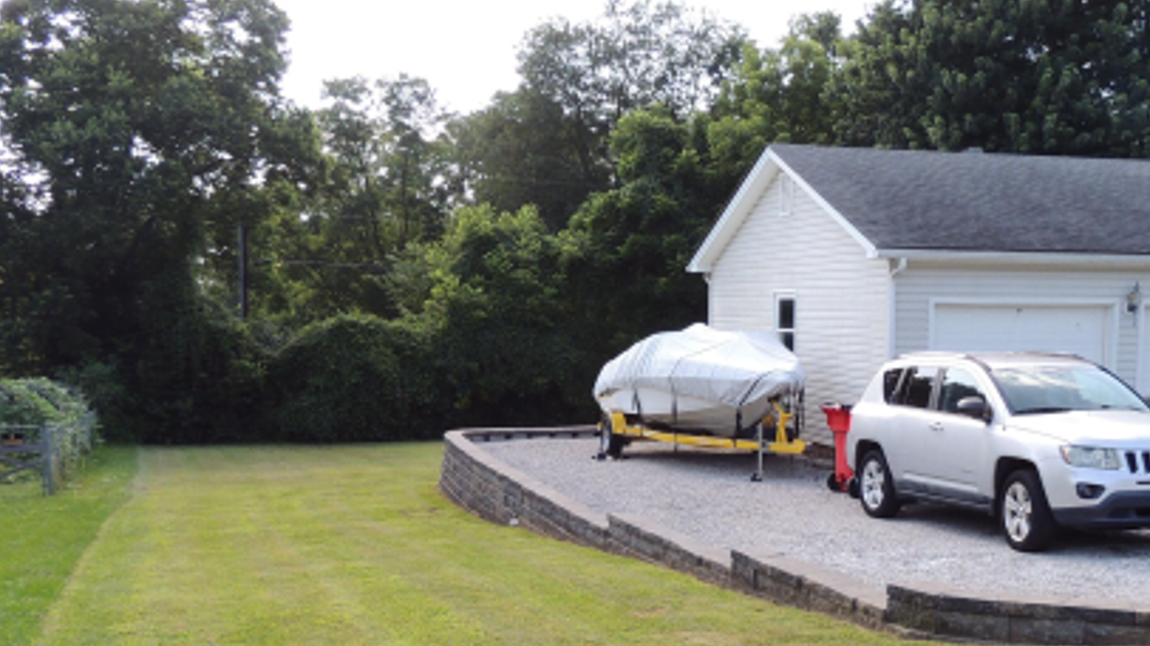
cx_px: 653
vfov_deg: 27.3
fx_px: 1311
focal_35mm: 43
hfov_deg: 47.2
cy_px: 482
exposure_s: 1/250
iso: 100
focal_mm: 4.3
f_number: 3
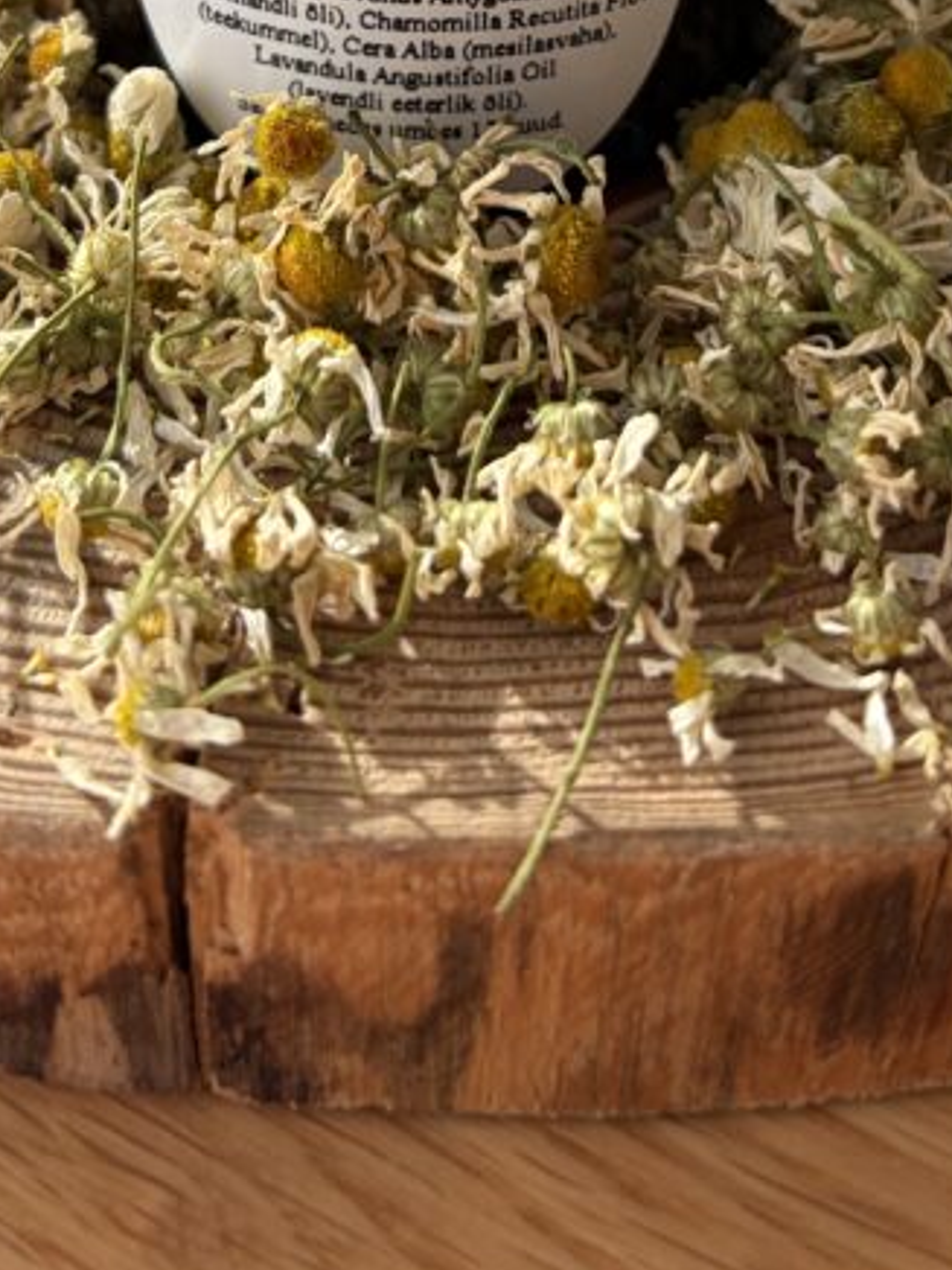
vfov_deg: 28.2
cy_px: -195
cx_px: 434
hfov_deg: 24.0
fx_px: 2237
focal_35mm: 61
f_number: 1.6
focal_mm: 5.96
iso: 50
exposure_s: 1/535
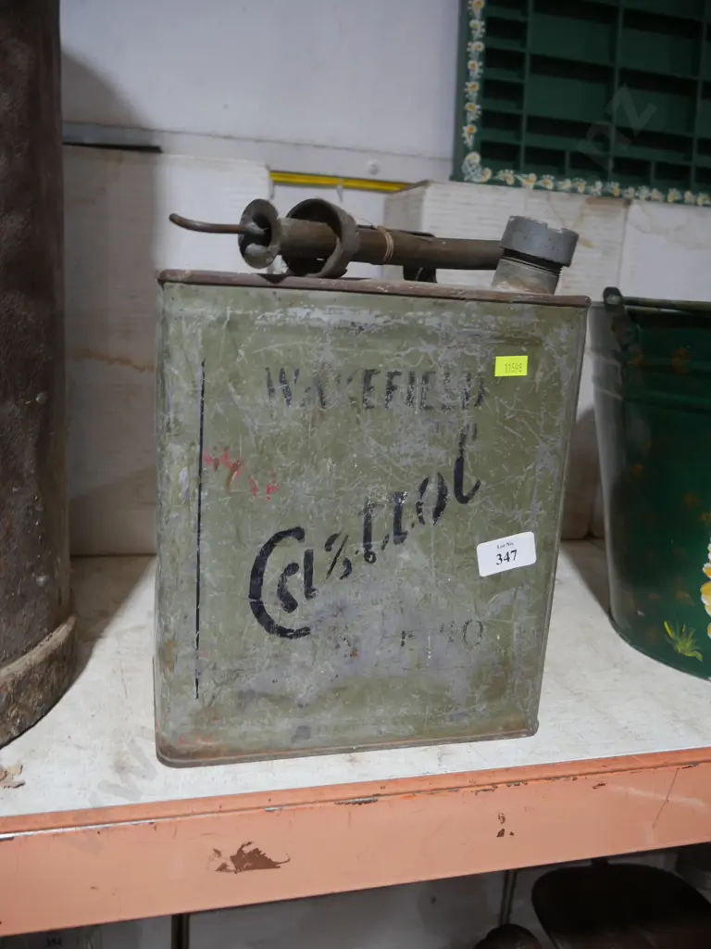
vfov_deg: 63.4
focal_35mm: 28
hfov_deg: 49.7
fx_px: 767
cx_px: 356
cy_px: 474
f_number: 3.5
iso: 400
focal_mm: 14
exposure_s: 1/60
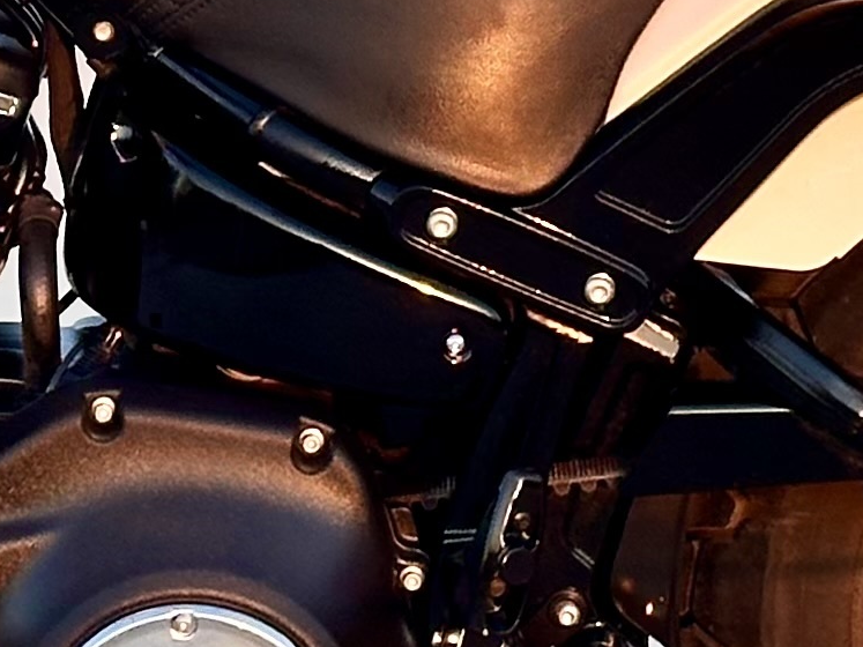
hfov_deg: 7.6
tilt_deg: -4.4
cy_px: -15
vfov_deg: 5.7
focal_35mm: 259
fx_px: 6456
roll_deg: +1.0
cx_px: -6
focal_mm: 6.86
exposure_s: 1/305
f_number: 1.78
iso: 64
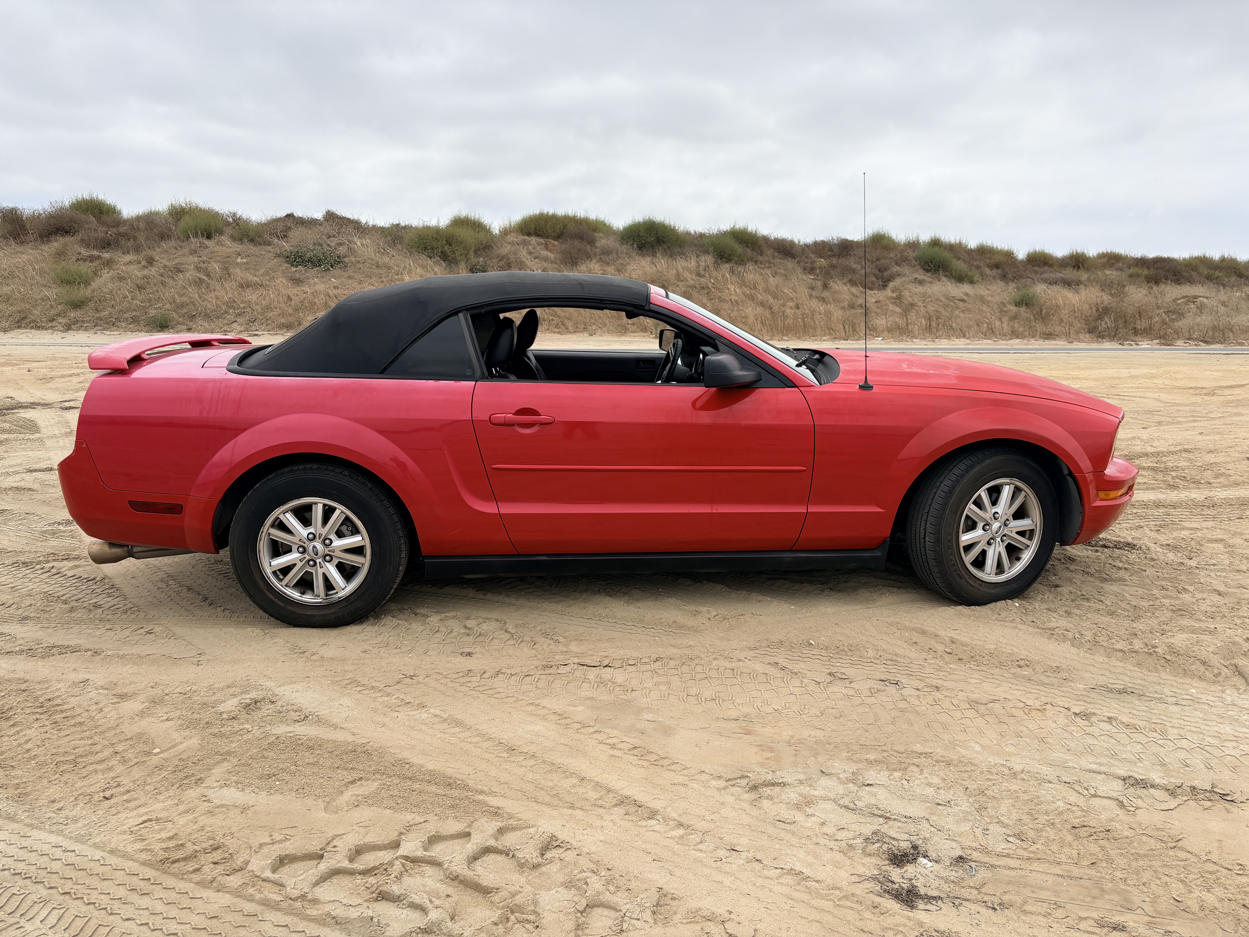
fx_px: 938
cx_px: 624
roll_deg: -0.5
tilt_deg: -6.3
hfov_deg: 67.3
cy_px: 468
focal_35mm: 26
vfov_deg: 53.1
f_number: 1.6
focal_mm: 5.96
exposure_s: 1/4065
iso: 50
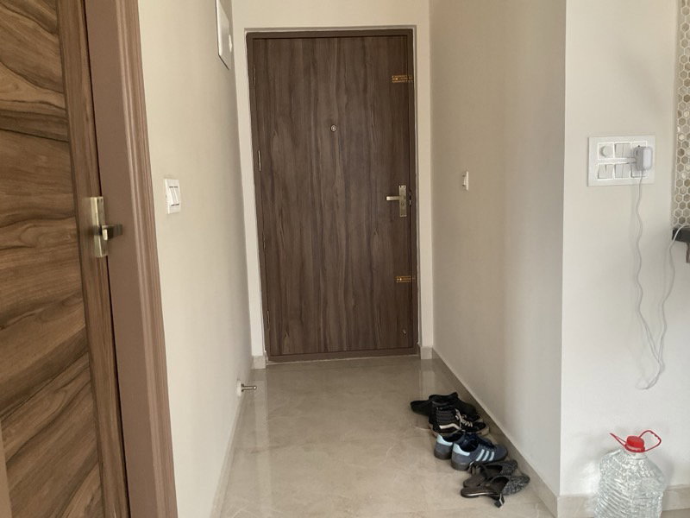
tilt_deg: -7.0
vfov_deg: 48.2
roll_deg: +2.5
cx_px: 345
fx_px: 578
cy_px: 259
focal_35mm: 29
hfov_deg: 61.7
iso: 100
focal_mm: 3
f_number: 1.8
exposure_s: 1/60
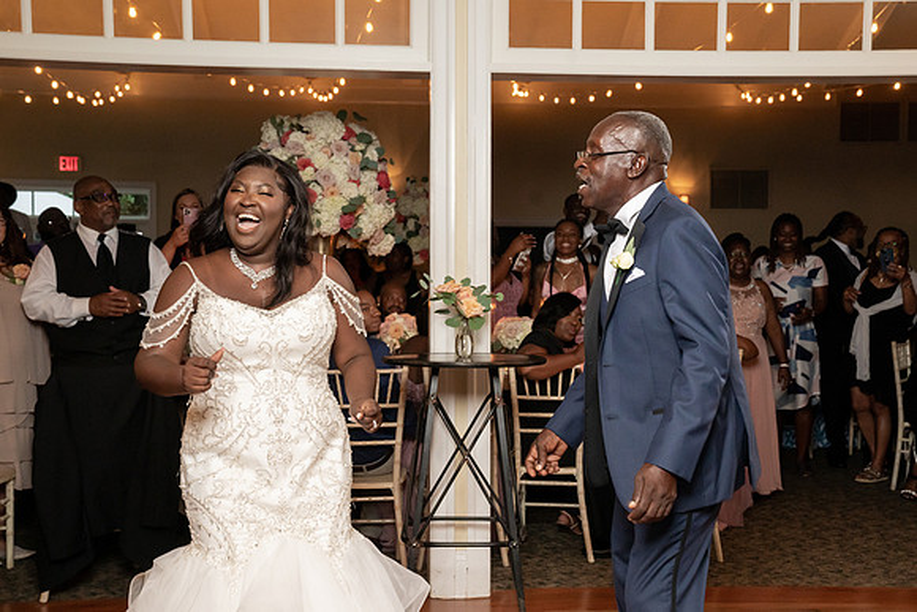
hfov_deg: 46.6
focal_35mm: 42
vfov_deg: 32.1
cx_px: 464
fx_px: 1065
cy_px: 306
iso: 4000
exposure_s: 1/200
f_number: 5.6
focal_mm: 41
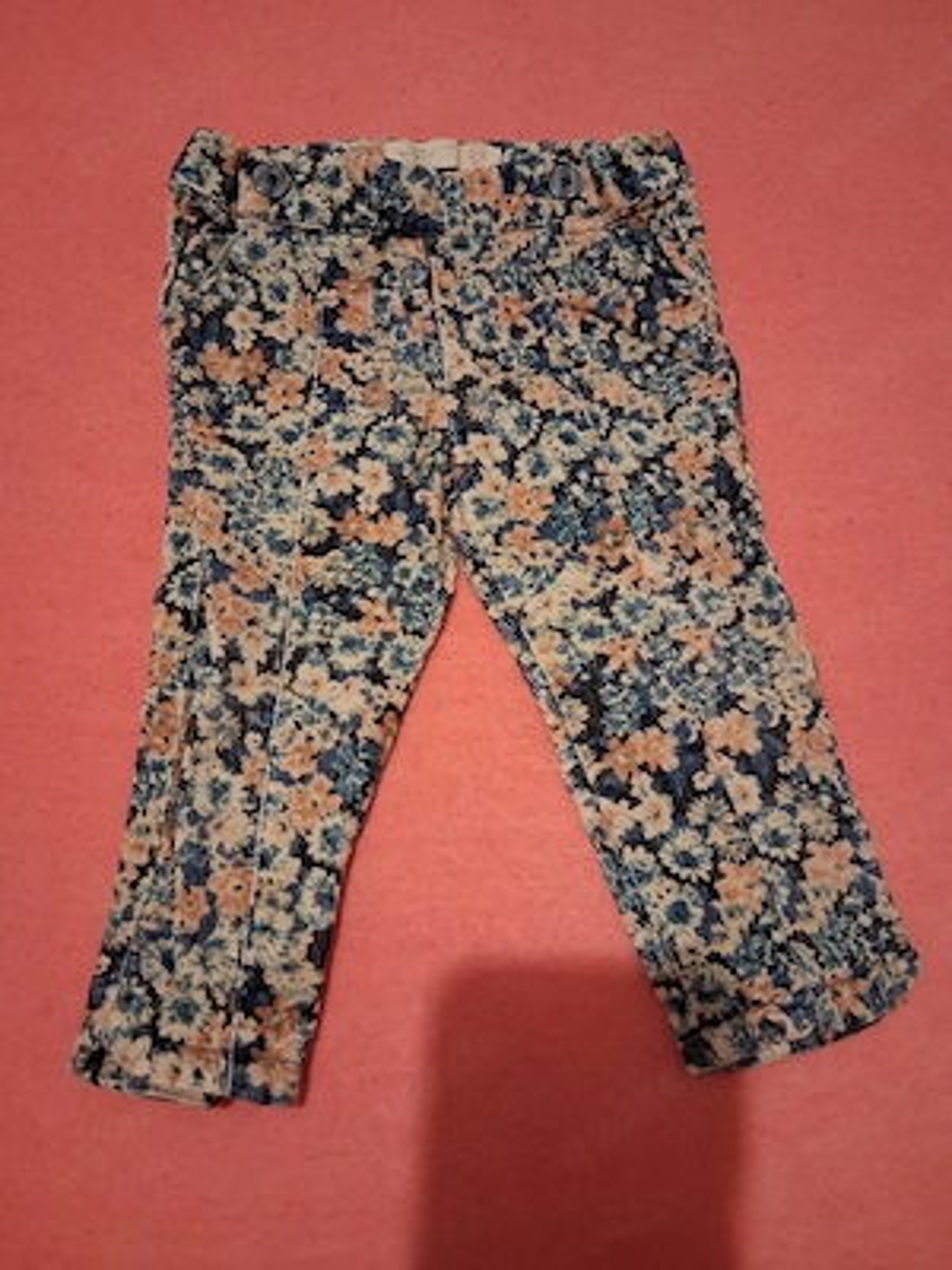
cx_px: 476
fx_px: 953
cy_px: 635
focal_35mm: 26
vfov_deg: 67.3
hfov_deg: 53.1
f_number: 1.8
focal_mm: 3.98
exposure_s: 1/25
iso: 800
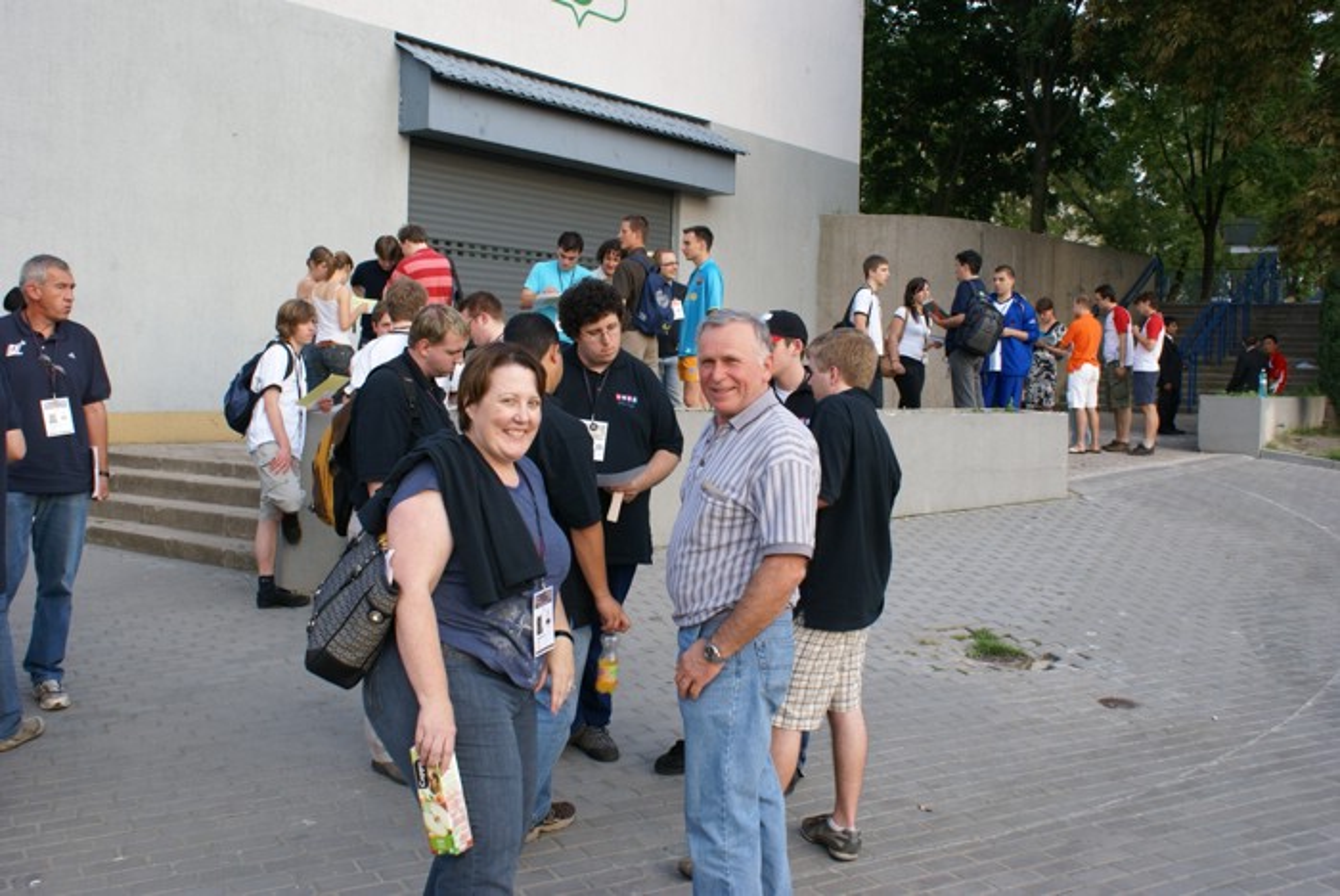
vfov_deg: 36.9
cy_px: 448
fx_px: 1341
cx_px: 670
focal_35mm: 36
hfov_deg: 53.1
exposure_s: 1/40
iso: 100
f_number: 5.6
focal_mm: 24
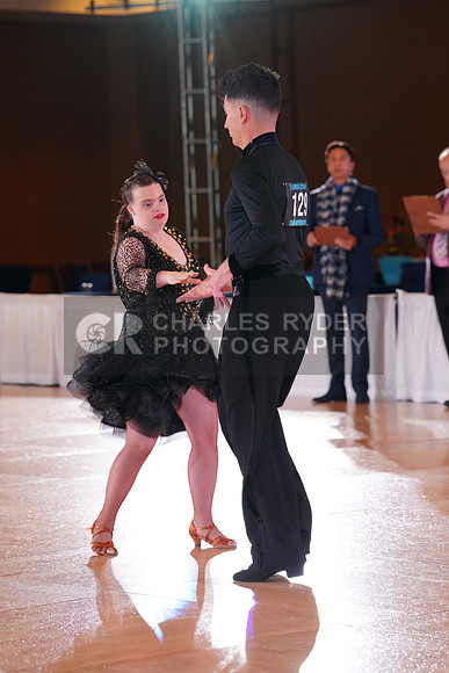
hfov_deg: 9.9
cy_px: 336
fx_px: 2599
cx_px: 224
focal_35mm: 139
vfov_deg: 14.8
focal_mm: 139
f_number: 5
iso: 1600
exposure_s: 1/160
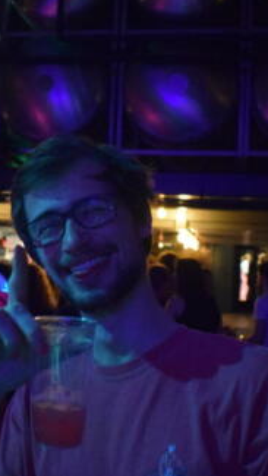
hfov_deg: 23.6
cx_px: 108
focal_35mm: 51
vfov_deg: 40.7
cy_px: 238
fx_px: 641
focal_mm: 21
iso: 6400
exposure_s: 1/40
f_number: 3.8
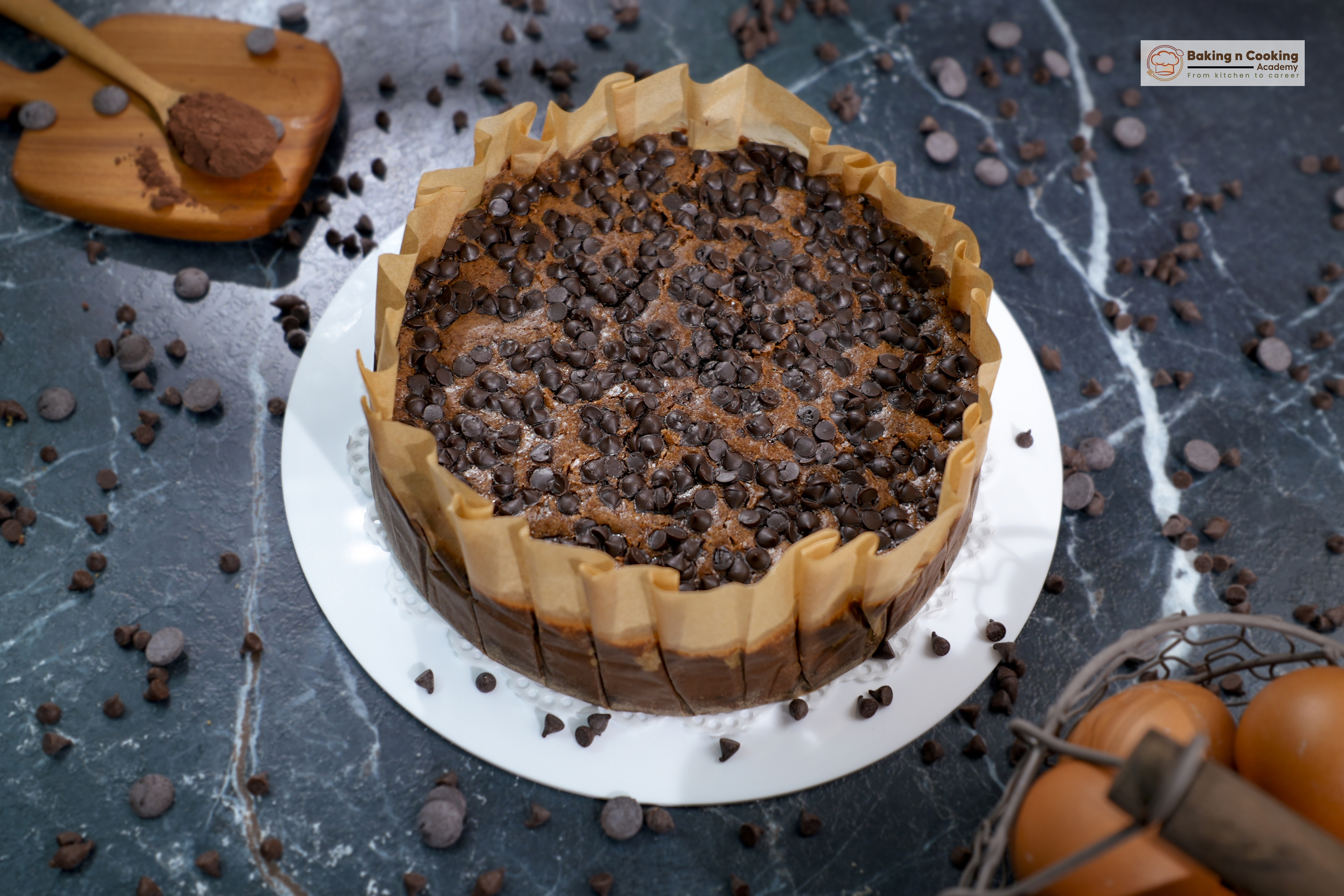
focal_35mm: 36
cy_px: 448
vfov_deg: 36.9
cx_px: 672
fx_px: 1344
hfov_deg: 53.1
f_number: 2.8
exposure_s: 1/125
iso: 100
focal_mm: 24
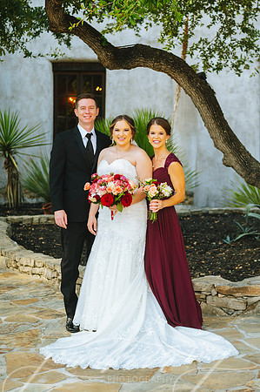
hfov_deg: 19.4
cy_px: 196
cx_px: 130
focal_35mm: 70
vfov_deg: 28.9
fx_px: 760
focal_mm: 70
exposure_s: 1/640
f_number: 3.5
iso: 320
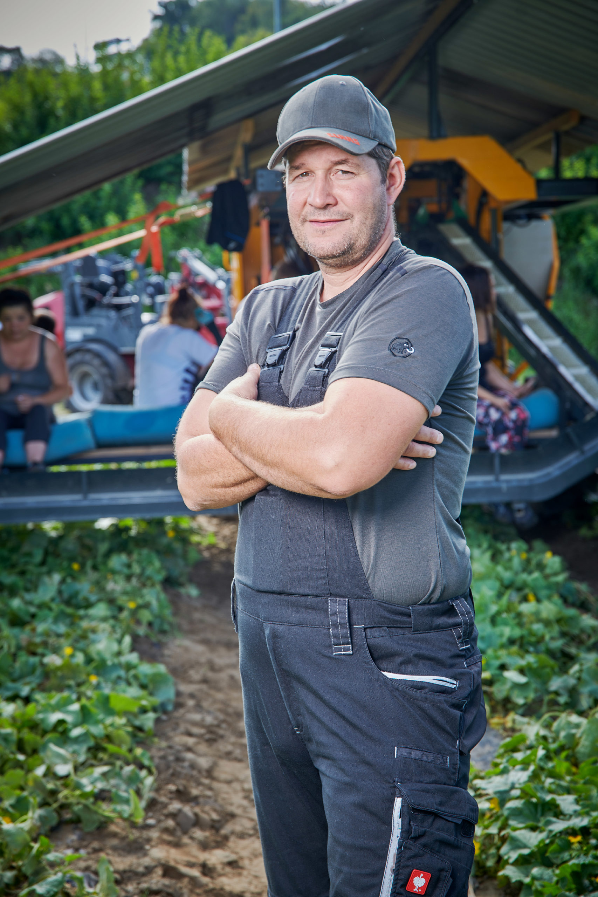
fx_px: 1744
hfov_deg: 19.5
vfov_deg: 28.8
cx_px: 299
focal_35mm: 70
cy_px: 448
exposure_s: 1/60
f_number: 5
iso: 31
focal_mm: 70
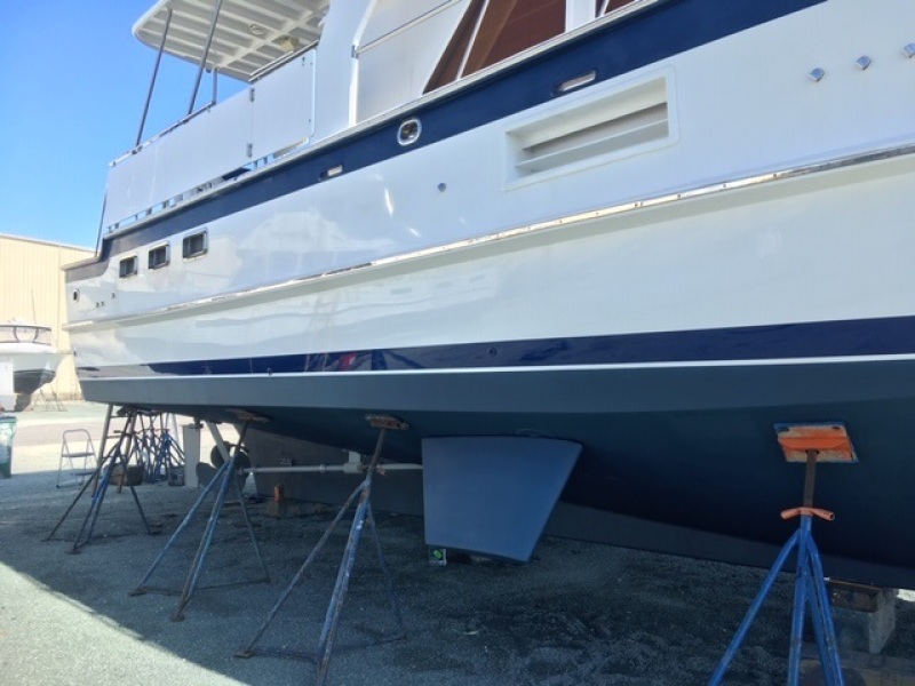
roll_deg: +0.1
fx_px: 767
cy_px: 343
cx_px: 458
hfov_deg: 61.7
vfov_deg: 48.2
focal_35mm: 29
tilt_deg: -1.9
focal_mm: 4.15
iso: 25
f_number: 2.2
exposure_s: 1/754
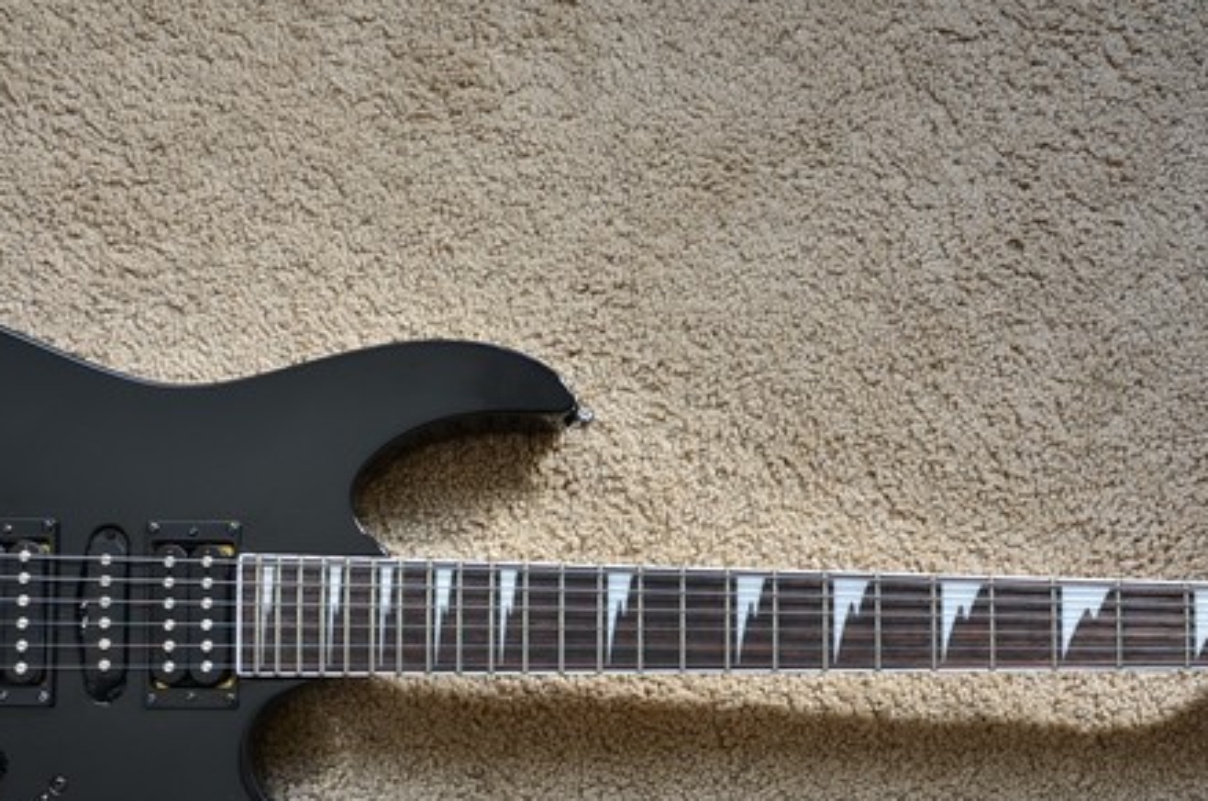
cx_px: 564
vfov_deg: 25.8
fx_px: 1708
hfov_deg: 38.9
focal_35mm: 51
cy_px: 666
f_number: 4
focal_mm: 18.5
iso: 100
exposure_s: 1/40
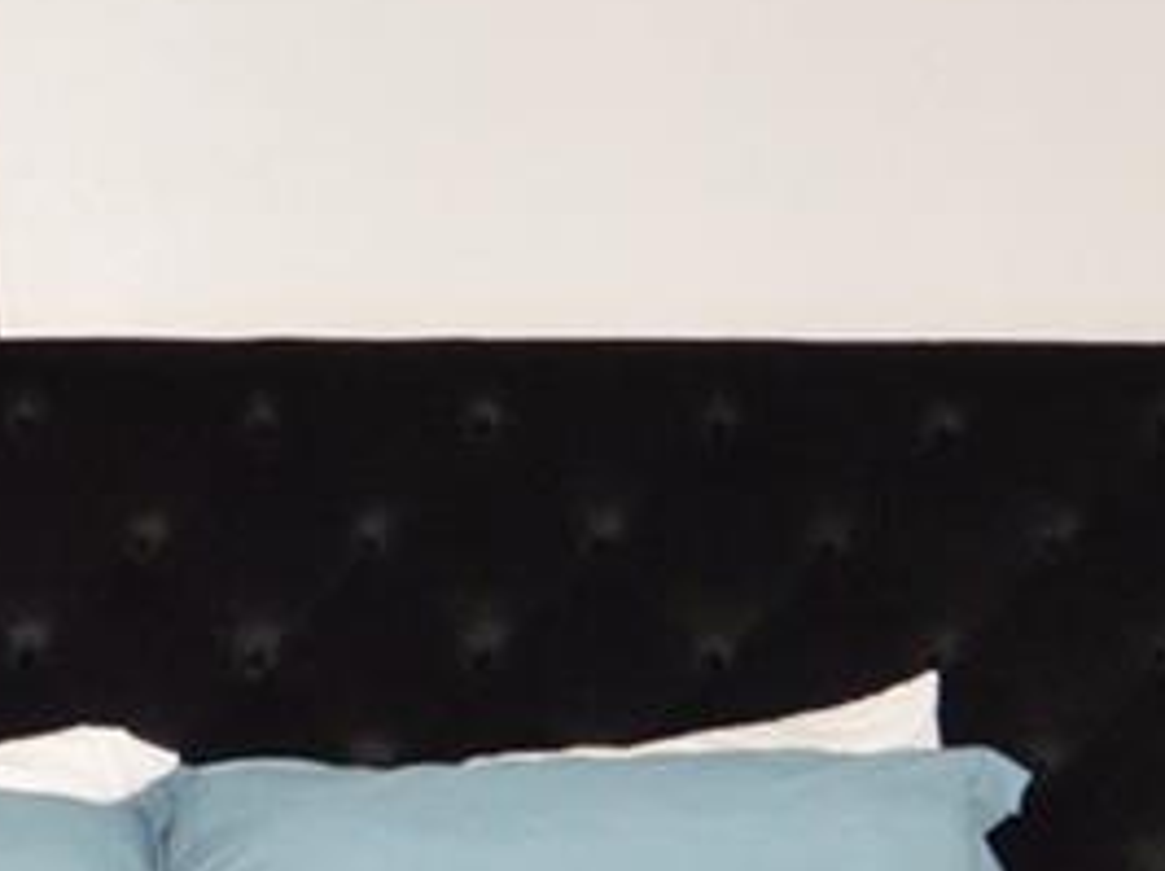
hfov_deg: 18.2
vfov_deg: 13.9
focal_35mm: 104
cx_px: -140
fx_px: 3497
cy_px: 930
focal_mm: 12
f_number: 8
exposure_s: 1/50
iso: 800
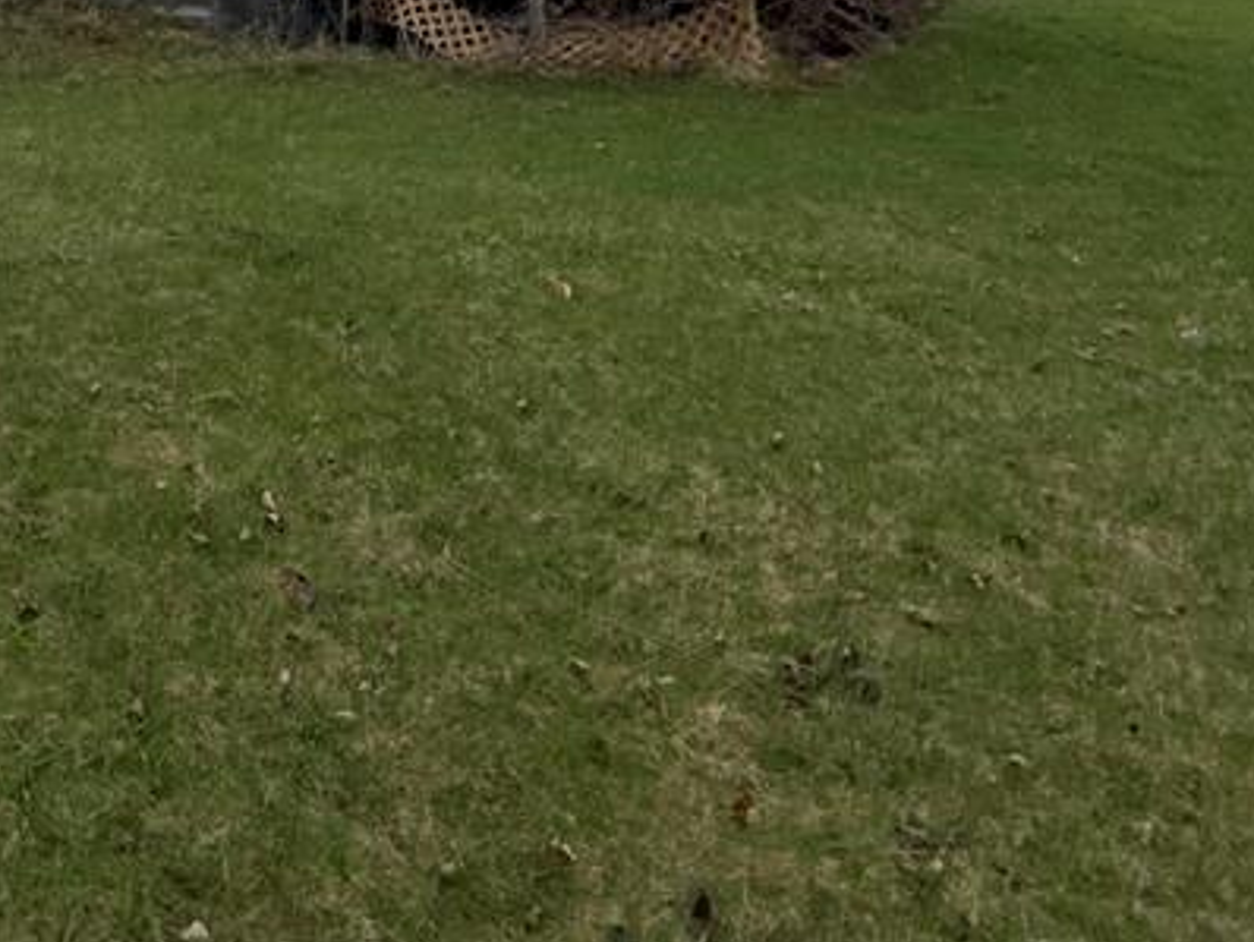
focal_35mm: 36
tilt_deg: +1.3
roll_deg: +0.2
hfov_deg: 45.2
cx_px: 63
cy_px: -142
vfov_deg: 33.5
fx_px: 1305
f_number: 2.2
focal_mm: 2.22
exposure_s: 1/921
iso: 32
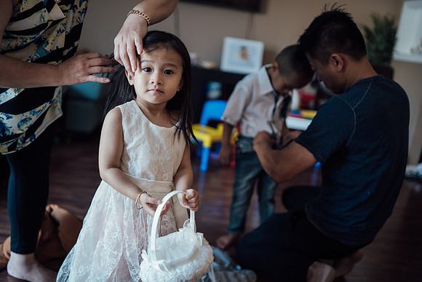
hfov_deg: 54.4
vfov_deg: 37.9
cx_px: 211
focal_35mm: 35
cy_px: 141
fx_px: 410
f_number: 1.4
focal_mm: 35
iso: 400
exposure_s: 1/160
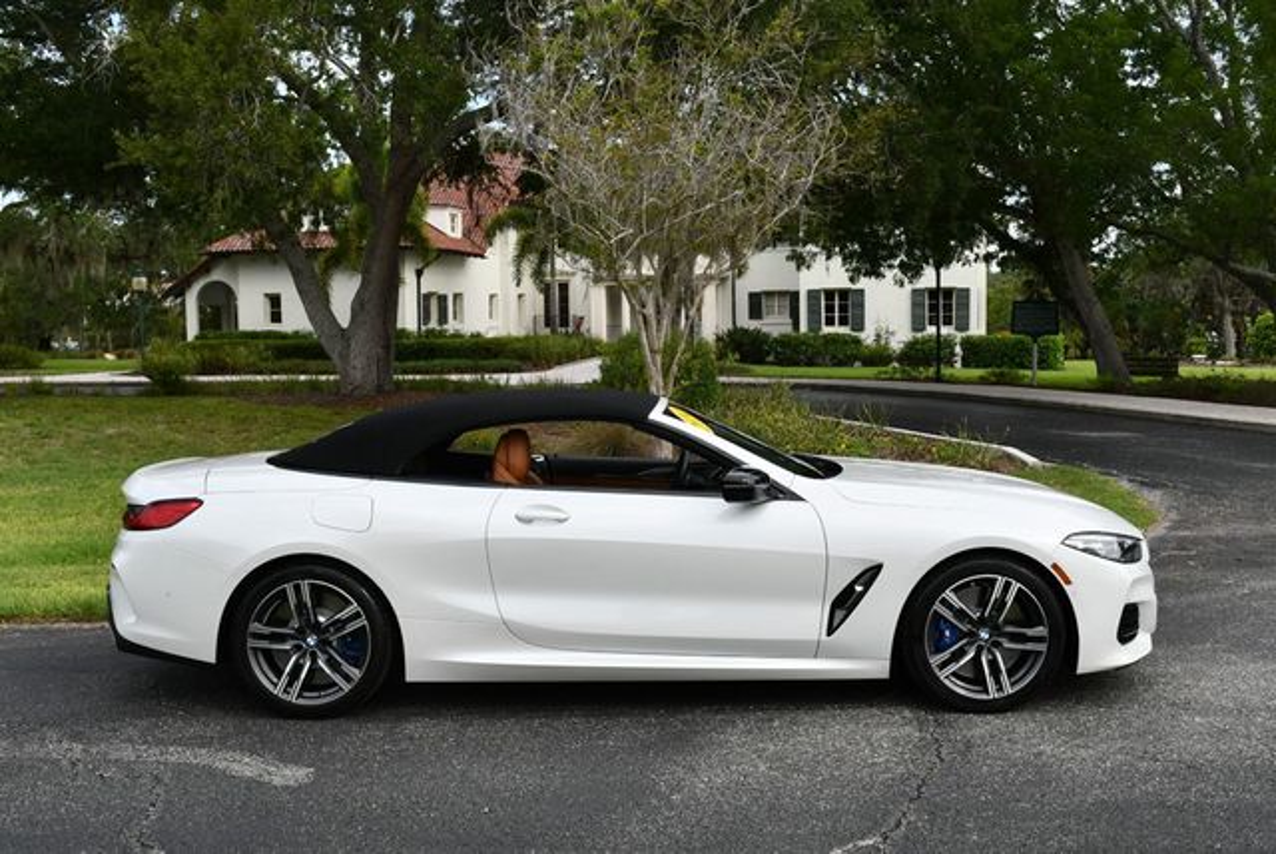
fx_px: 1419
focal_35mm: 40
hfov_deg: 48.4
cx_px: 638
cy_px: 427
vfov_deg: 33.5
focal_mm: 20
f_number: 8
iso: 140
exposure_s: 1/250
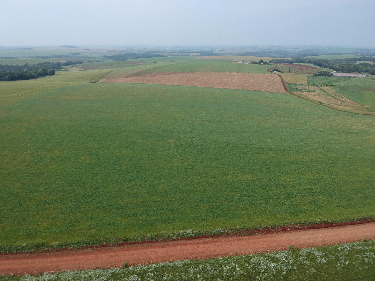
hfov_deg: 69.4
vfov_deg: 54.9
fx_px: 271
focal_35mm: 25
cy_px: 140
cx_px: 188
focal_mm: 4.49
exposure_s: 1/1000
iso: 100
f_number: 2.6
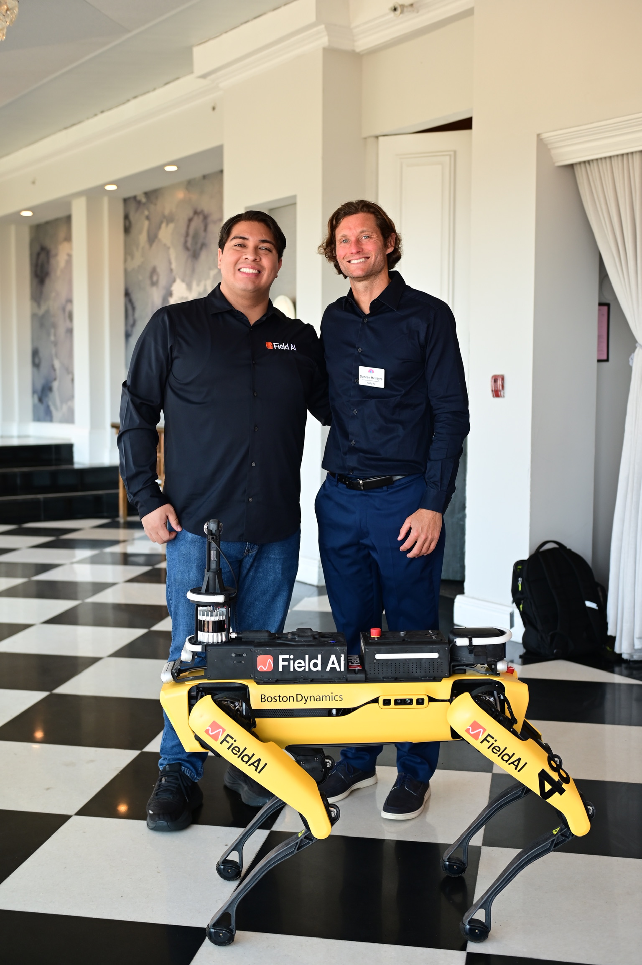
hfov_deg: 30.5
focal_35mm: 44
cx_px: 321
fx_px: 1178
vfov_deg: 44.5
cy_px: 482
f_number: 3.5
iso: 500
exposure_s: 1/250
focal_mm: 44
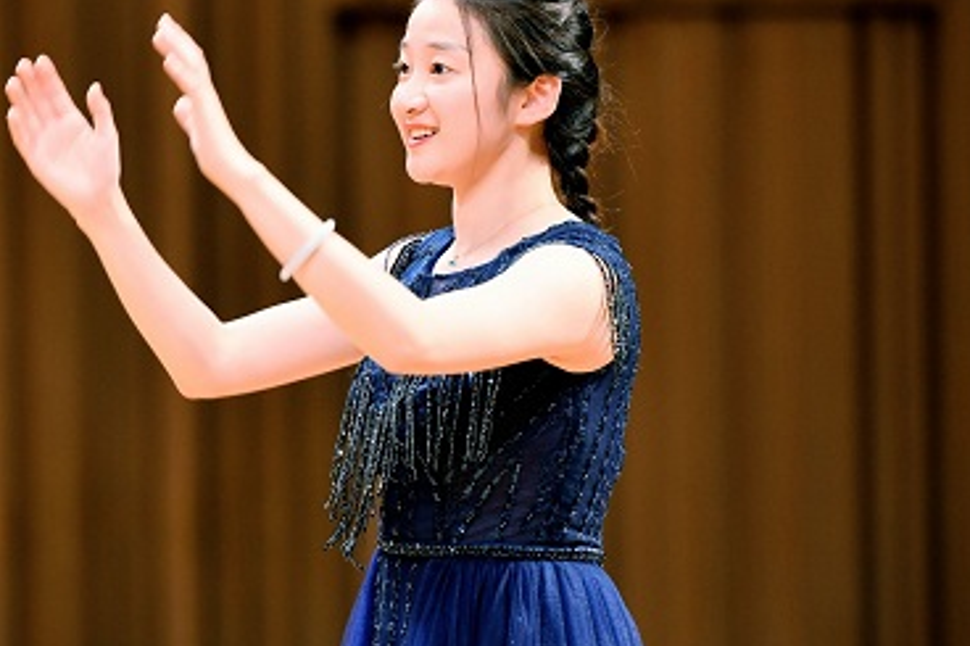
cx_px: 369
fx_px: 9803
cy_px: 243
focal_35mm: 364
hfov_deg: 5.7
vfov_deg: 3.8
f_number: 3.5
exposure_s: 1/200
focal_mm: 200
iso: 1000
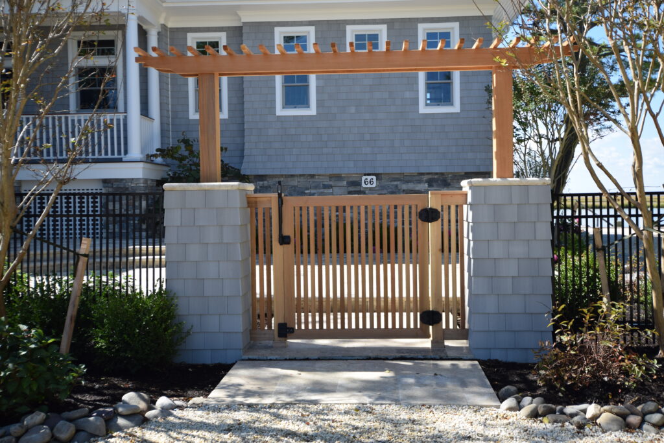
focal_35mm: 36
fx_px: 664
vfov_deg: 36.9
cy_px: 222
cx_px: 332
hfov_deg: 53.1
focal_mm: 24
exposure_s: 1/160
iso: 100
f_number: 6.3
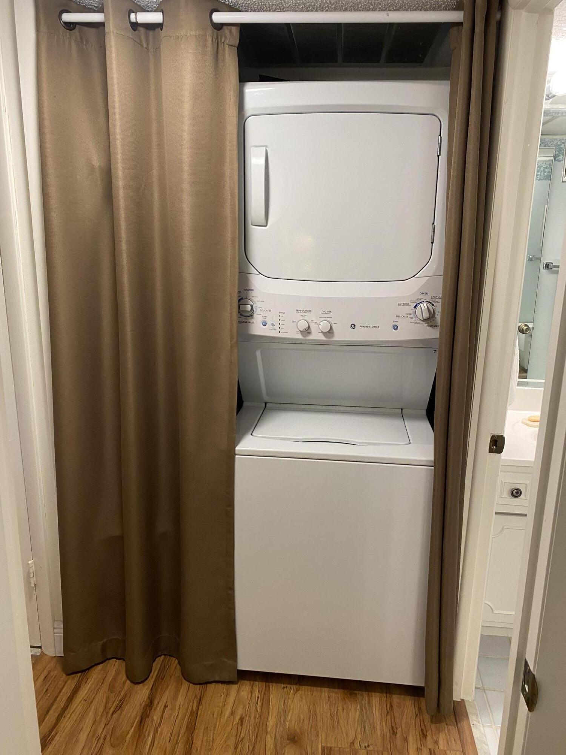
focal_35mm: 26
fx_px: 567
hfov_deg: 53.1
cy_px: 378
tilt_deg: -12.9
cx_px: 283
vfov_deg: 67.3
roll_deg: -1.1
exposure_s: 1/60
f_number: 1.8
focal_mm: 4.25
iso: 100
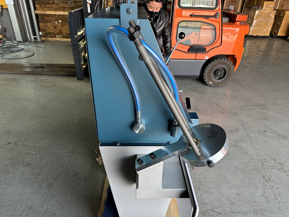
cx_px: 144
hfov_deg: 71.6
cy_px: 108
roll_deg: -2.1
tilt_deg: -30.7
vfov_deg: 56.8
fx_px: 200
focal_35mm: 24
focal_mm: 6.86
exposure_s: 1/121
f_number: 1.78
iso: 200
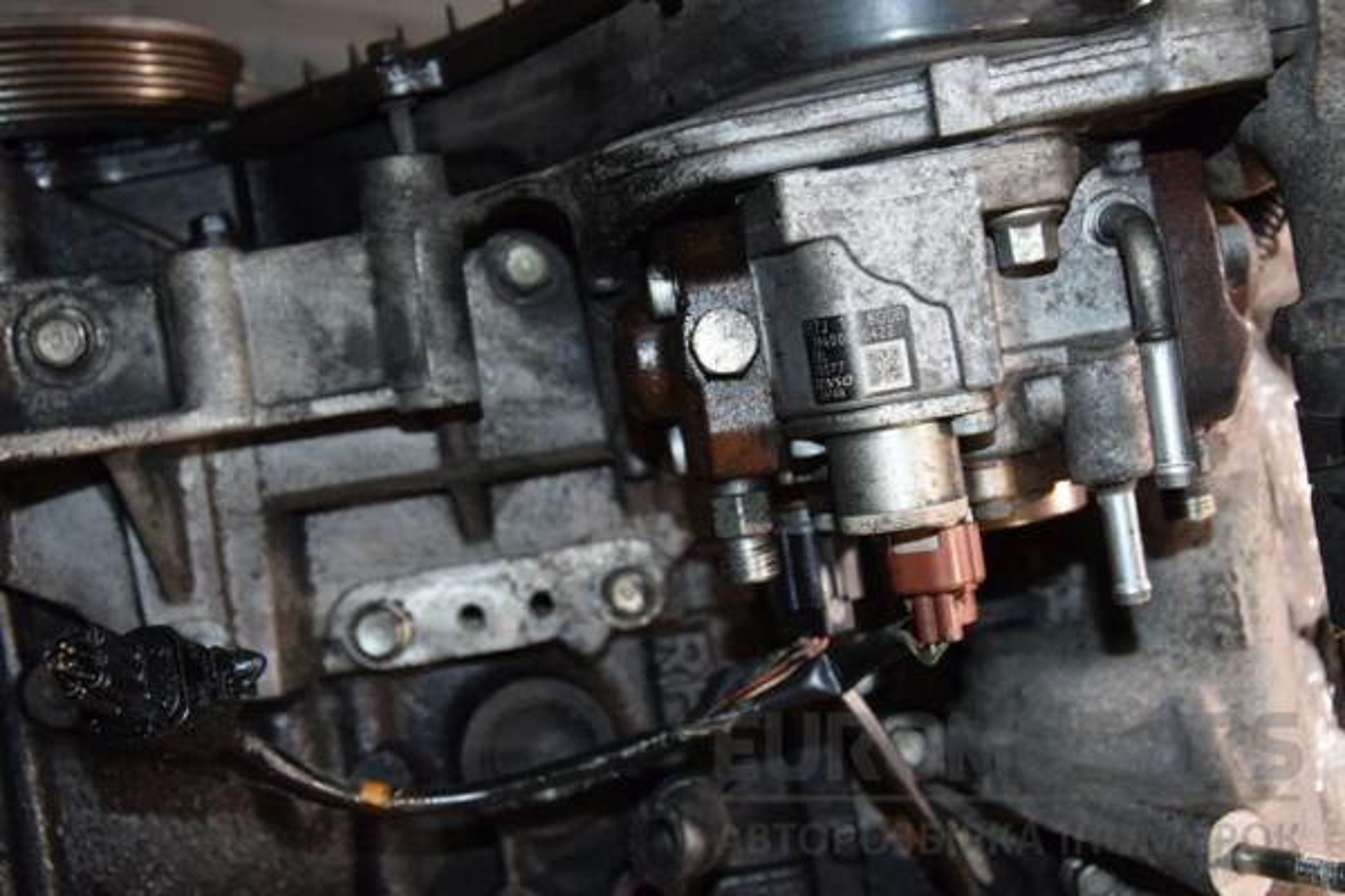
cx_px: 672
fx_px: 1961
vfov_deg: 25.8
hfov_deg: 37.9
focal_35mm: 52
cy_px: 448
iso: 1600
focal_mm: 35
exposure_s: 1/60
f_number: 5.6
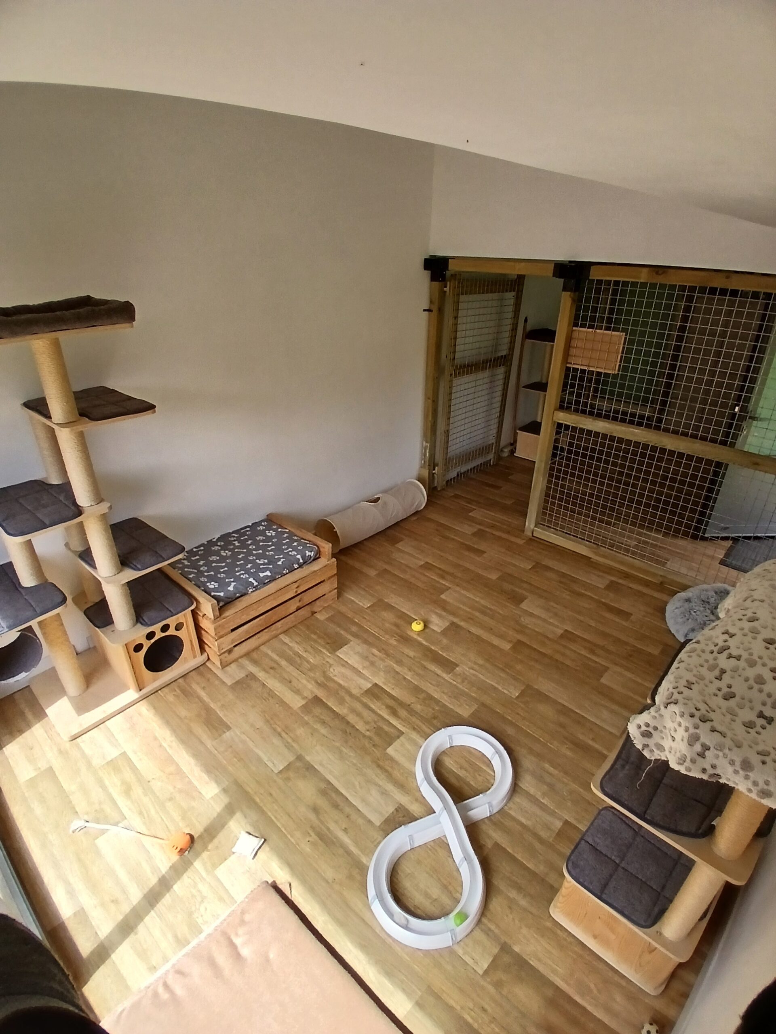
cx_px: 388
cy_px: 517
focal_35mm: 17
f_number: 2.2
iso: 50
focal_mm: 1.4
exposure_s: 1/309
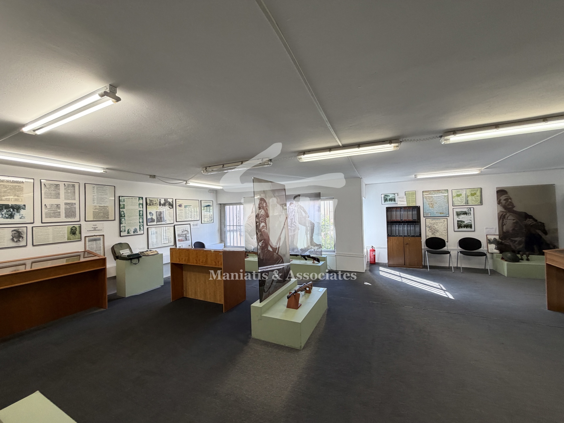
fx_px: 228
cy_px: 212
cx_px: 282
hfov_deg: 102.1
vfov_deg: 85.7
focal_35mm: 14
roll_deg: -0.5
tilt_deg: +5.0
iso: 160
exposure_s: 1/100
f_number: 2.2
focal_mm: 2.22
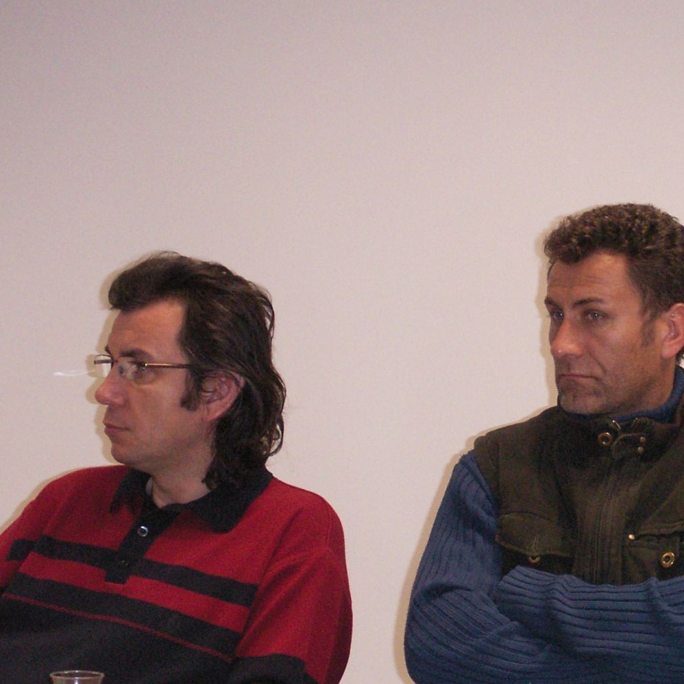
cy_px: 405
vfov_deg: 17.6
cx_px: 721
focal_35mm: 99
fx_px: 2213
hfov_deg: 17.1
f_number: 3.5
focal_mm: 9.7
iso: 160
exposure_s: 1/40
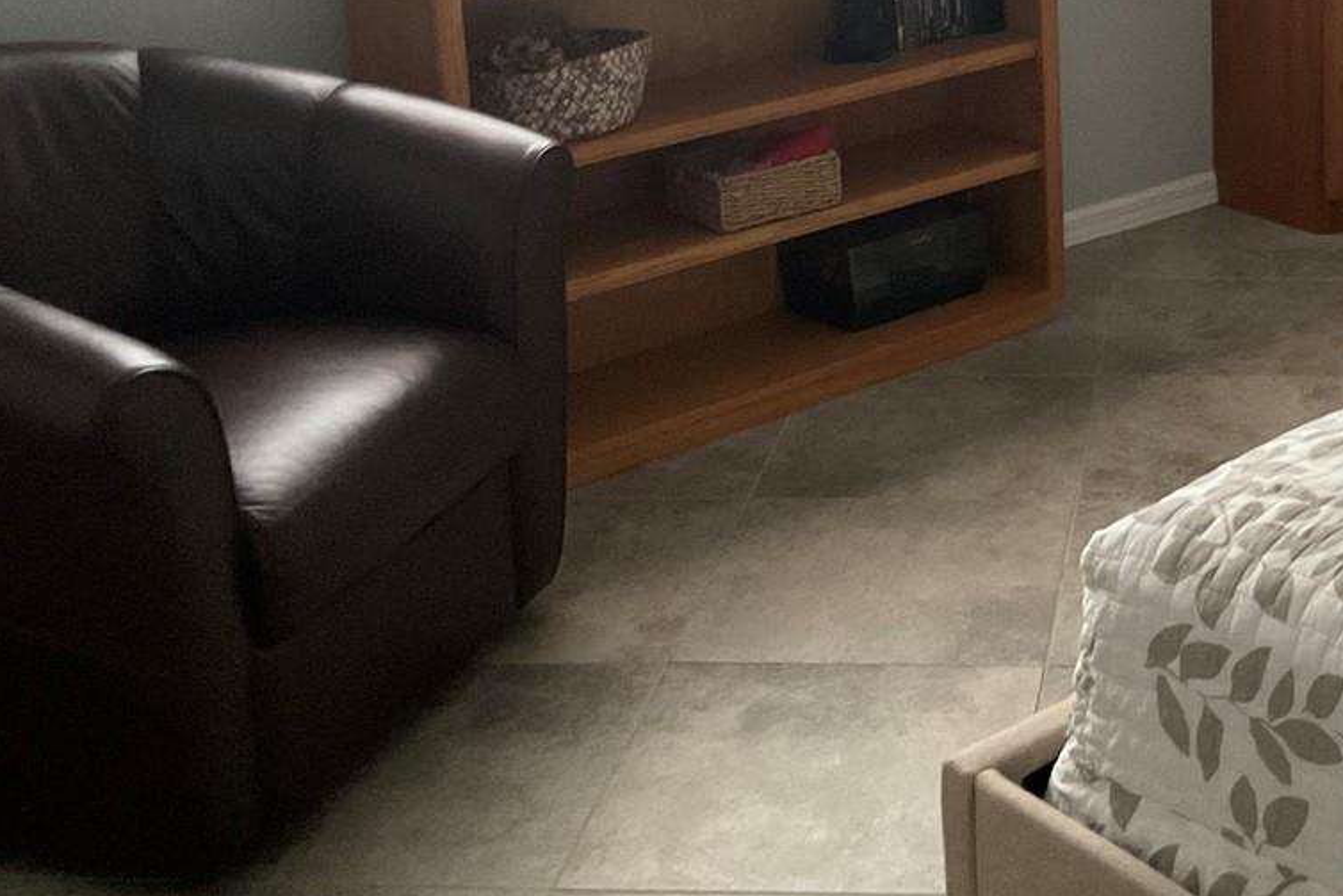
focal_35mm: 64
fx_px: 2388
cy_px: 4
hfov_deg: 30.4
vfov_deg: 20.6
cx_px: 1133
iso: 250
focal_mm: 3
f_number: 1.8
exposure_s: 1/40
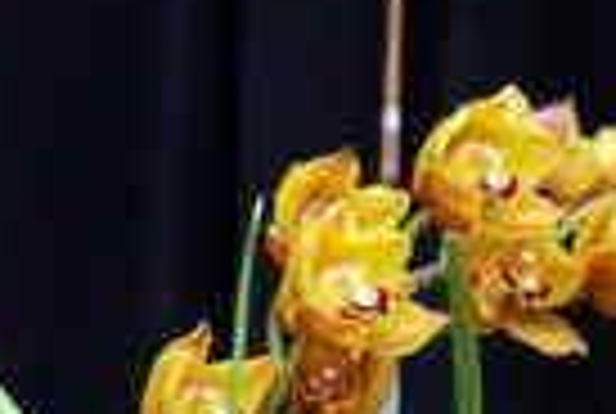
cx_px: 279
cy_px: 686
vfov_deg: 4.0
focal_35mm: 340
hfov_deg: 6.0
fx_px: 5830
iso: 800
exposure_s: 1/60
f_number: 4.5
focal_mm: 62
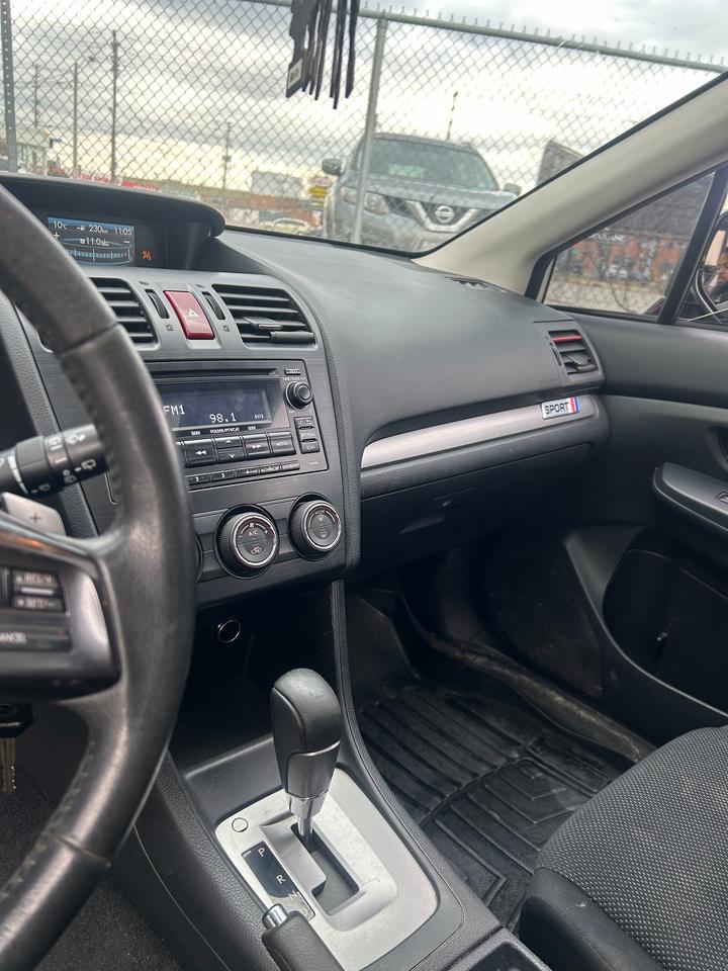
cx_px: 364
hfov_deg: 53.1
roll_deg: -7.2
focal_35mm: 26
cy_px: 486
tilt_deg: -17.6
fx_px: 729
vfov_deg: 67.3
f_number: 1.5
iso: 32
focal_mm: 5.7
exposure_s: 1/121
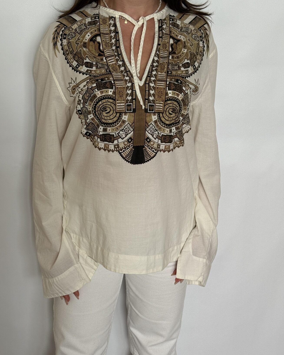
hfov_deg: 27.6
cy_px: 203
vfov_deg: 34.1
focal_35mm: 55
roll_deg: -0.3
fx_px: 578
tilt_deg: -22.3
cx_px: 132
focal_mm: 6.76
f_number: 1.78
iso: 50
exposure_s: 1/135
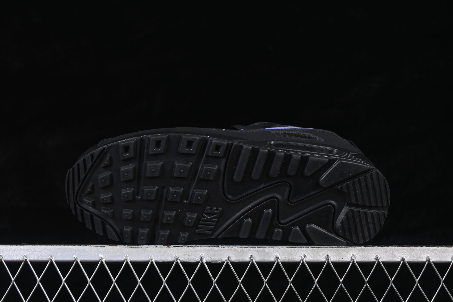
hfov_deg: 27.0
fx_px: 944
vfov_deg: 18.2
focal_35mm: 75
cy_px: 151
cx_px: 226
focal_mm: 50
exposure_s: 1/60
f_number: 6.3
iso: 160
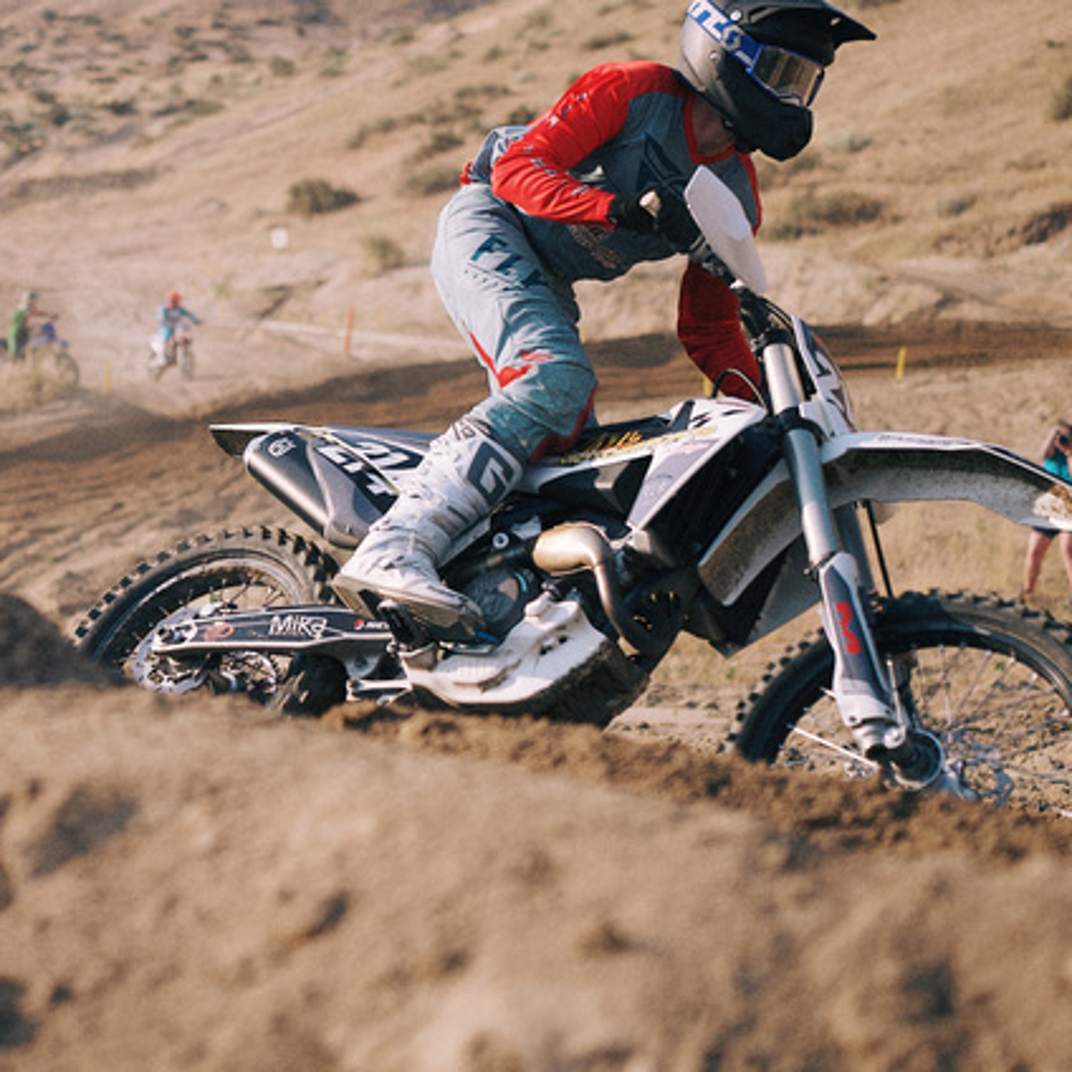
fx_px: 2663
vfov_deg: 22.6
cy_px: 336
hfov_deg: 22.5
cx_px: 250
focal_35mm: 76
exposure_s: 1/3200
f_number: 1.6
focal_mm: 35
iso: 40
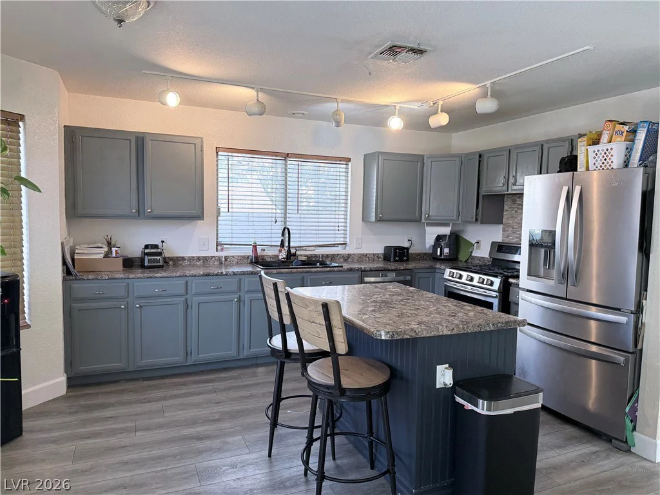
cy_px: 248
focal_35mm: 24
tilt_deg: -3.9
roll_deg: -1.3
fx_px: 458
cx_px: 330
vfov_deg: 56.8
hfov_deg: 71.6
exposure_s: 1/120
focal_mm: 6.76
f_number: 1.78
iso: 200
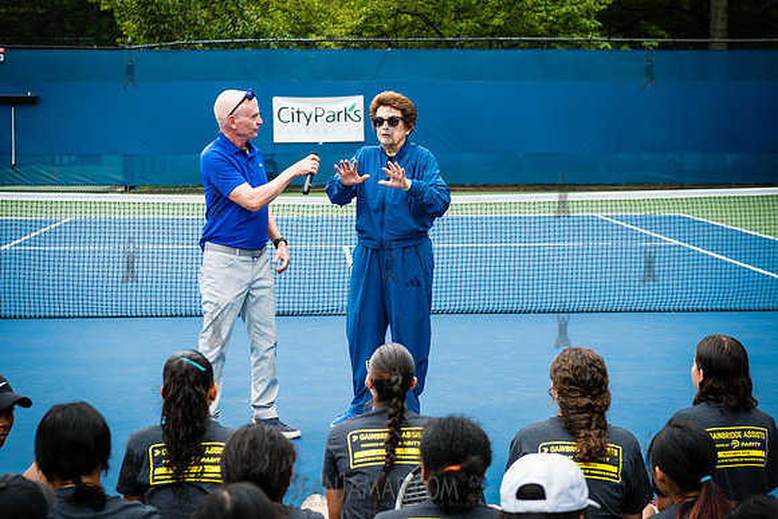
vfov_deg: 18.9
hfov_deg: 28.0
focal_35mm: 72
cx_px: 389
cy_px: 260
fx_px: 1559
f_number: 4.5
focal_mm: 70
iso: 400
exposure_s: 1/320
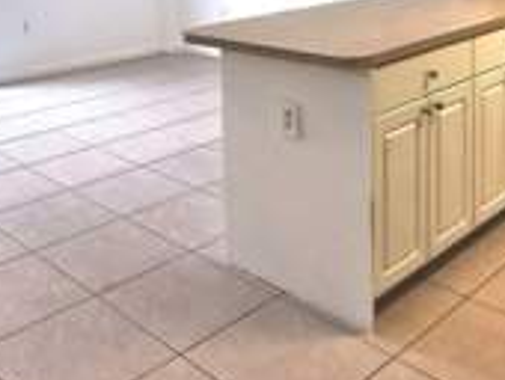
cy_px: -48
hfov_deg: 39.4
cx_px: 190
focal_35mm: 48
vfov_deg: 27.5
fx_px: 701
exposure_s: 1/60
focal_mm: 2.23
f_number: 2.2
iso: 125
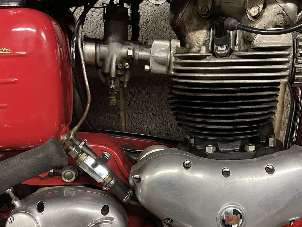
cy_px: 162
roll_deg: -0.8
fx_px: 366
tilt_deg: -19.8
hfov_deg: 44.7
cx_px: 164
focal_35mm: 42
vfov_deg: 33.9
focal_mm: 4.2
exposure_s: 1/25
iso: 500
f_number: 1.6
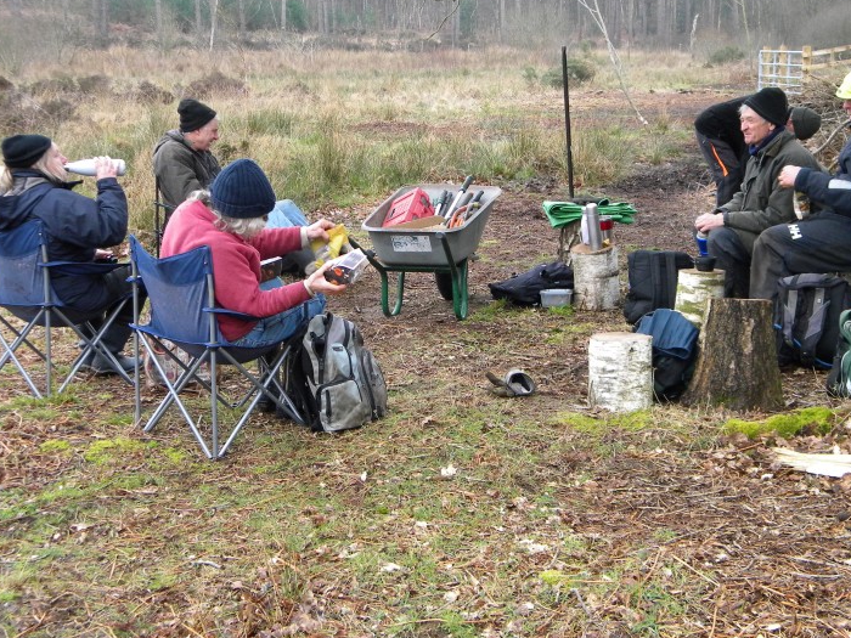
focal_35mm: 55
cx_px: 463
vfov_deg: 26.5
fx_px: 1352
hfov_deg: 34.9
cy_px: 277
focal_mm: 8.6
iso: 219
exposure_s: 1/60
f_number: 3.9
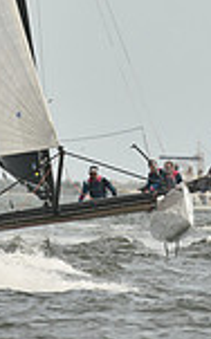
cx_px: 46
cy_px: -162
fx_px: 14459
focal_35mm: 1567
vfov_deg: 1.3
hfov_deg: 0.8
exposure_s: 1/1600
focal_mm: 400
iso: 320
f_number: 5.6
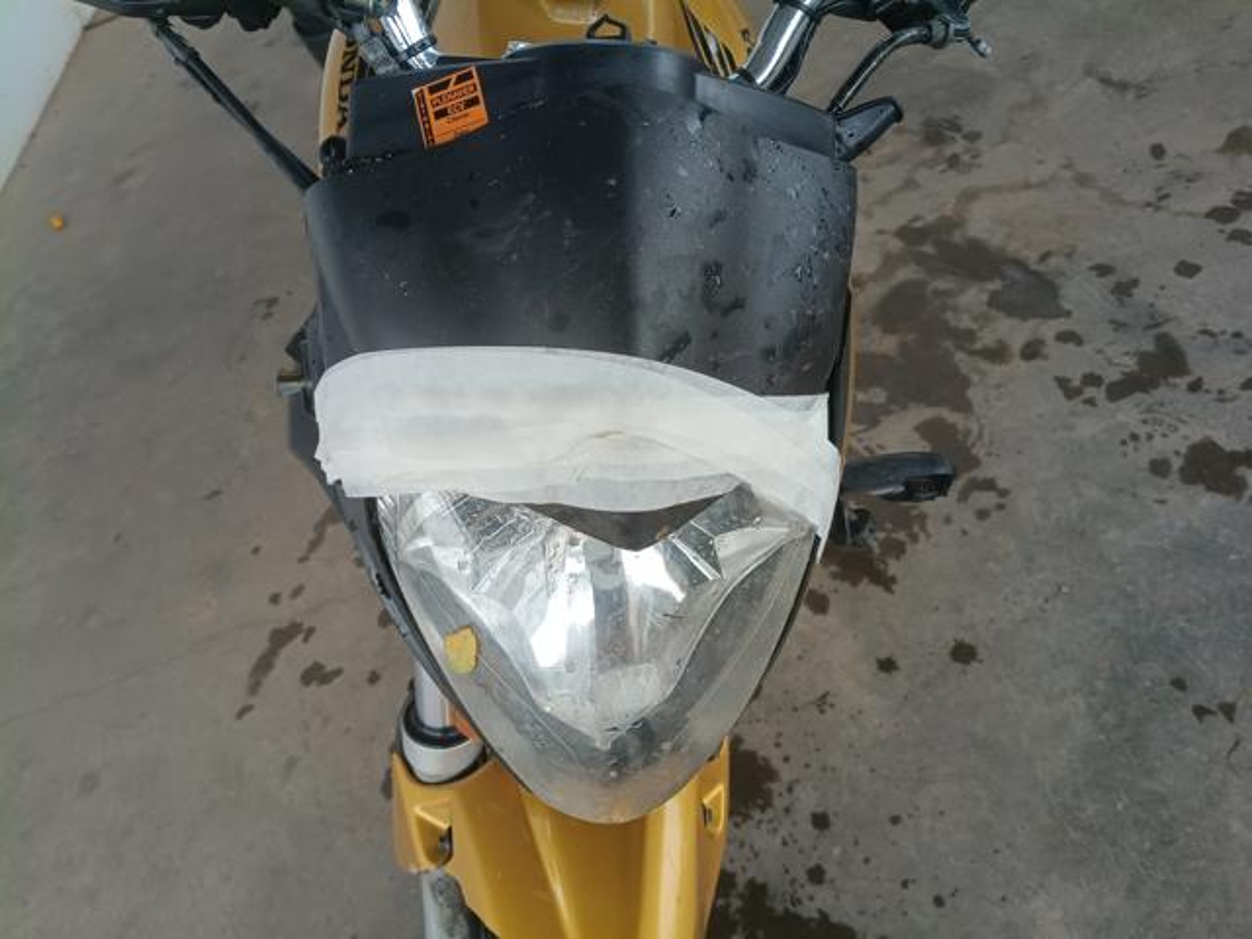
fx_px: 940
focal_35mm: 26
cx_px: 626
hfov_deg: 67.3
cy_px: 470
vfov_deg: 53.1
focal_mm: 4.81
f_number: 1.8
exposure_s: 1/120
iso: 399
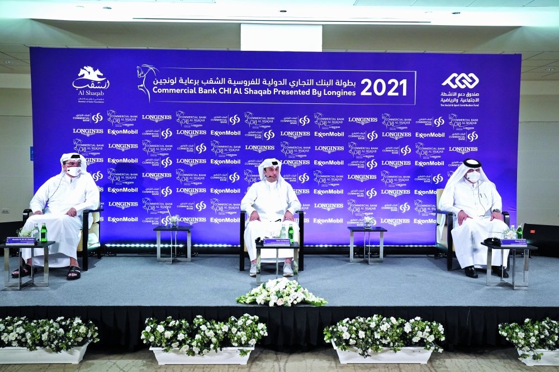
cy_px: 186
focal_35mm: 34
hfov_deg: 55.8
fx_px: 528
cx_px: 280
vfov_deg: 38.9
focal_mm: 34
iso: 5000
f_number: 4
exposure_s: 1/500
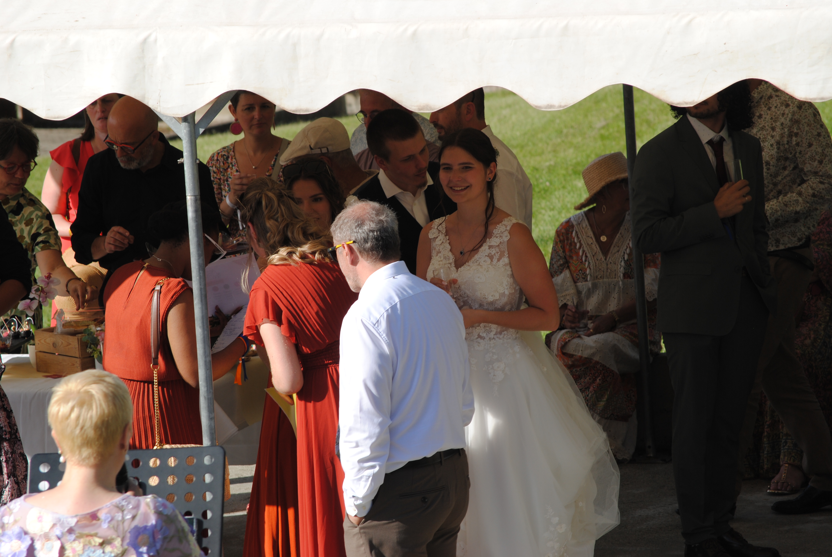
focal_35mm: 300
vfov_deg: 4.6
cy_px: 278
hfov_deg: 6.9
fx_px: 6942
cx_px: 416
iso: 100
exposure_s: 1/200
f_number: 9
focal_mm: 200
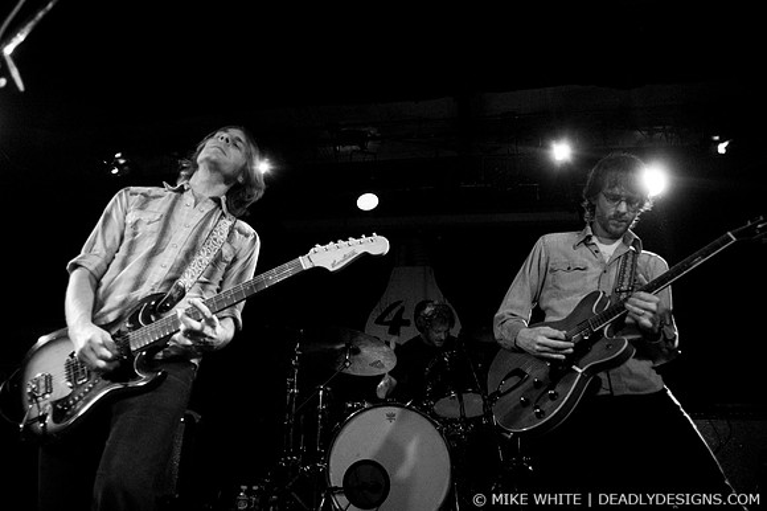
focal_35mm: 30
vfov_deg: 43.6
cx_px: 384
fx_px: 639
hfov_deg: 62.0
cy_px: 256
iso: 800
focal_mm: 20
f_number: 3.2
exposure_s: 1/80
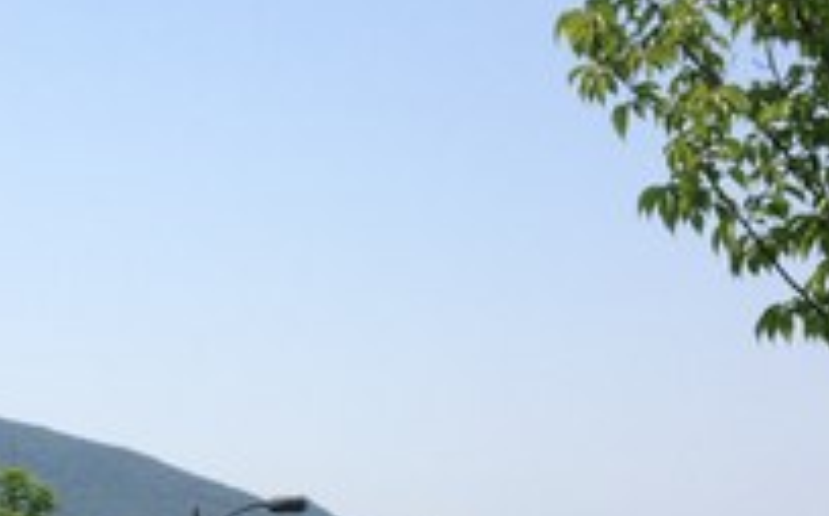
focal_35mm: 91
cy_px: 595
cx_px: 256
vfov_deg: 14.0
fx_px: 2054
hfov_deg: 22.7
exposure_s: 1/1672
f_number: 2.4
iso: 50
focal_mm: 4.28
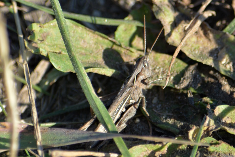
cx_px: 118
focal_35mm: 450
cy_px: 78
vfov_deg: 3.1
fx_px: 2937
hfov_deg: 4.6
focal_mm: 300
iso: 110
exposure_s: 1/125
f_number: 8
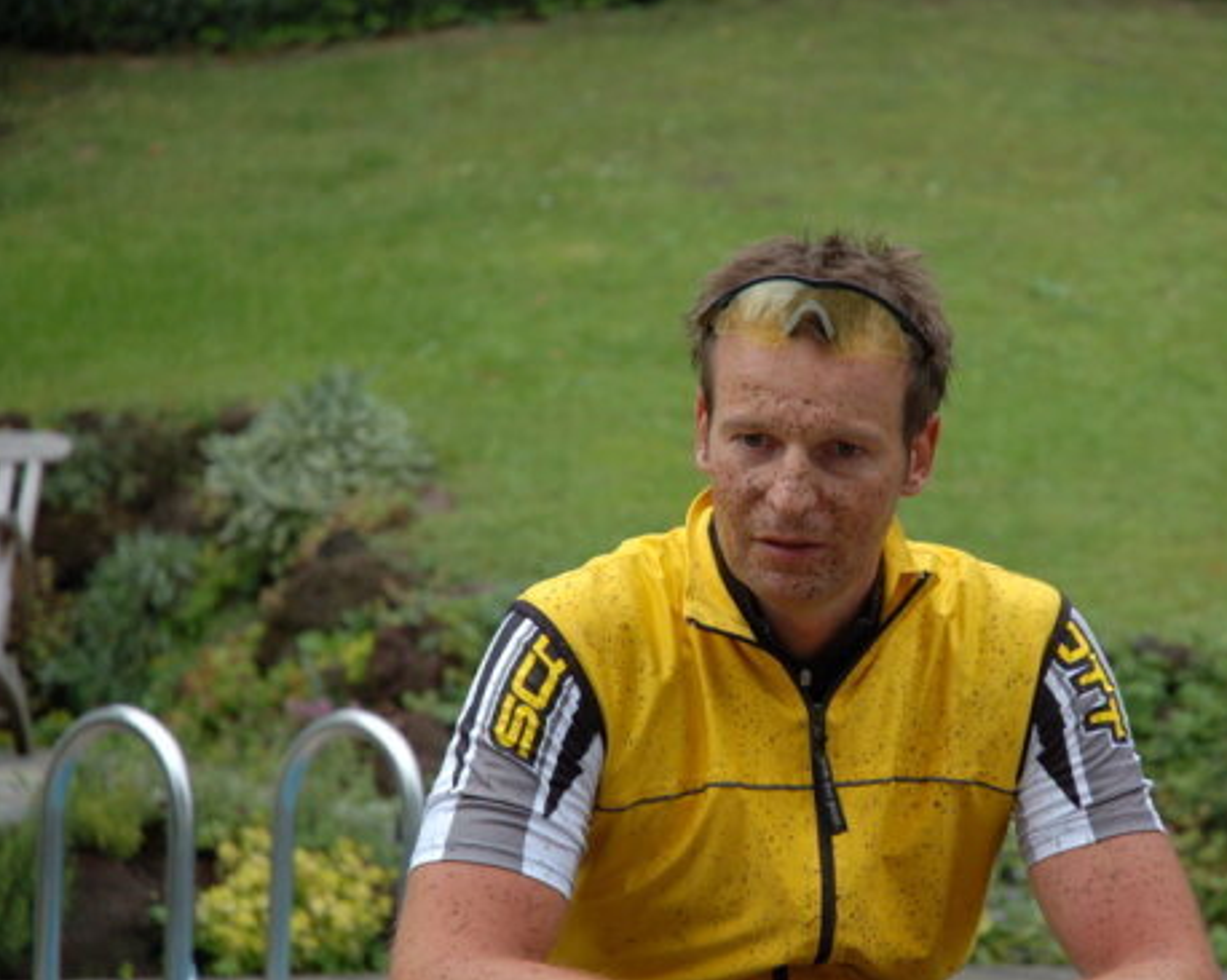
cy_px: 511
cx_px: 782
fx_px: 4683
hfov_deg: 14.9
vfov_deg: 12.0
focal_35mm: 129
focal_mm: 70
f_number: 4.5
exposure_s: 1/250
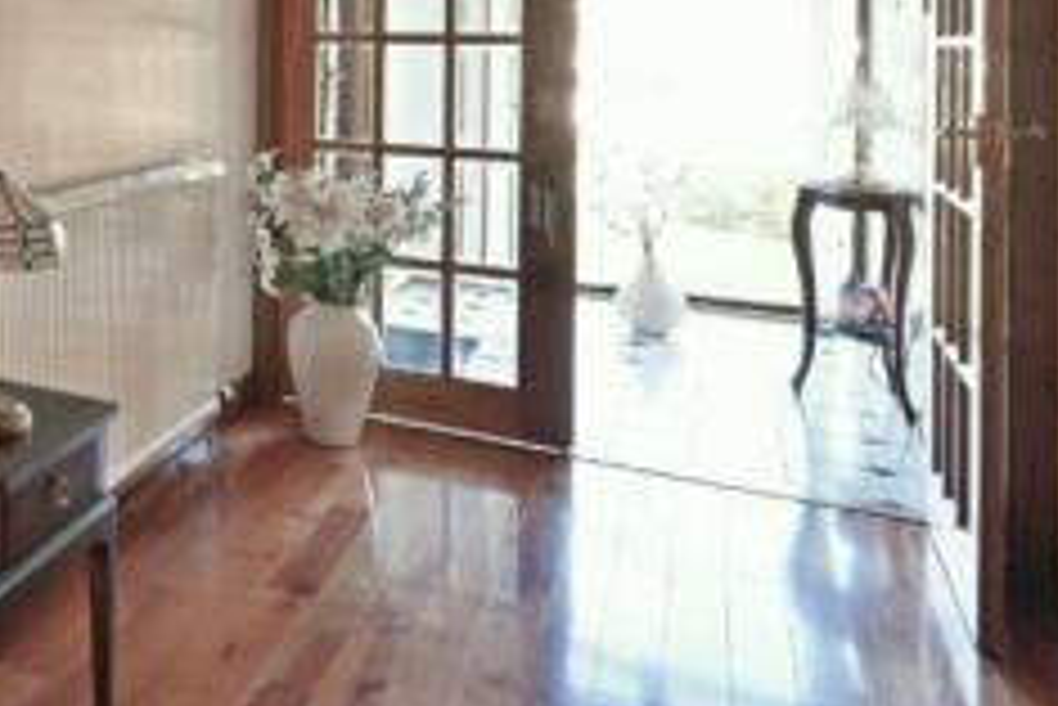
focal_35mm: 39
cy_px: 40
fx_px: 1147
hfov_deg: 39.1
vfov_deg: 32.2
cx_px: -149
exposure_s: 1/2.5
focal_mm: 14
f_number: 10
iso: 125
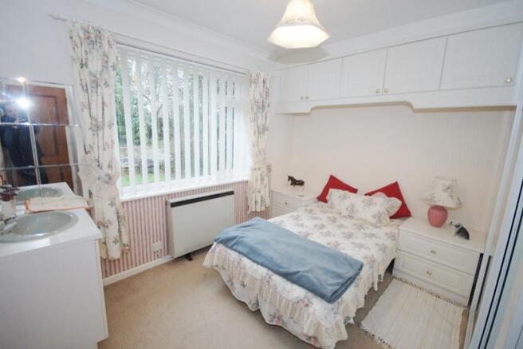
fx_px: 218
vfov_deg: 77.3
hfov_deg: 100.4
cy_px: 174
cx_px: 262
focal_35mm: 15
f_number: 4
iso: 2000
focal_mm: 10
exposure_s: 1/160
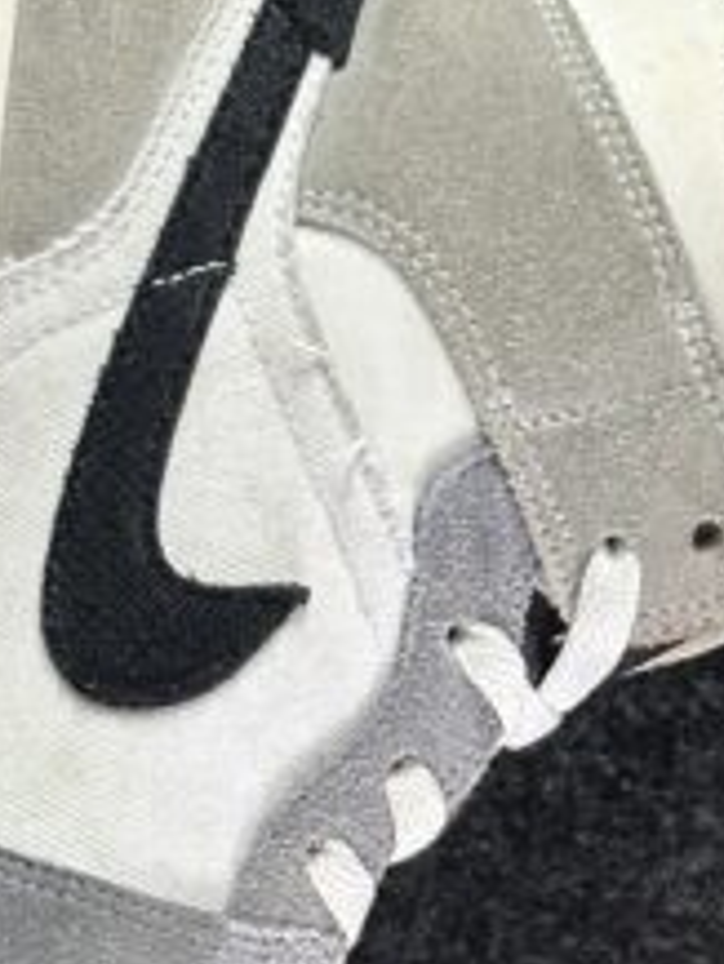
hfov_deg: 8.3
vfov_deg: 11.1
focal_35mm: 177
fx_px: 4931
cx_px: -258
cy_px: 682
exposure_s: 1/50
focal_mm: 6.86
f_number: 1.78
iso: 250
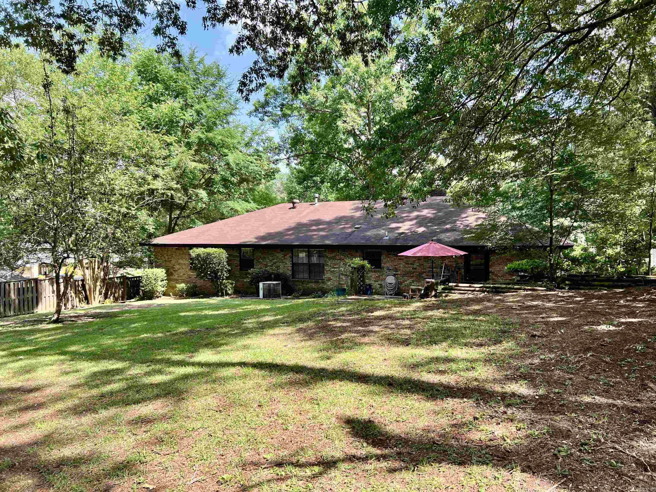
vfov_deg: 53.1
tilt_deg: -2.2
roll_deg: -0.4
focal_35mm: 26
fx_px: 493
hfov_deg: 67.3
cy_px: 246
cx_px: 328
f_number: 1.5
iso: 50
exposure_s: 1/594
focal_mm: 5.7
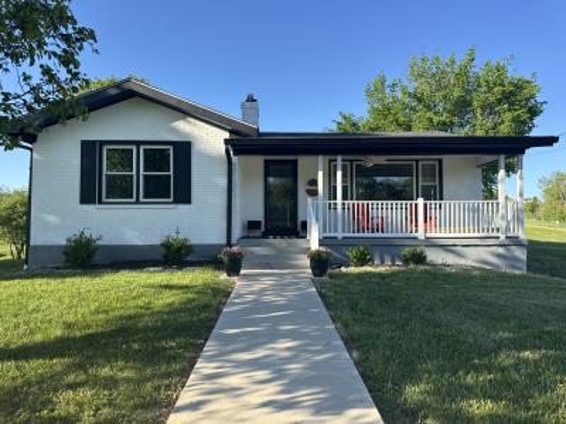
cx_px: 283
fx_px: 392
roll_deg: -0.1
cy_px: 212
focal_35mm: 24
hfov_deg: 71.6
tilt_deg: +2.3
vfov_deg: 56.8
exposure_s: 1/1597
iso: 80
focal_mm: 6.76
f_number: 1.78
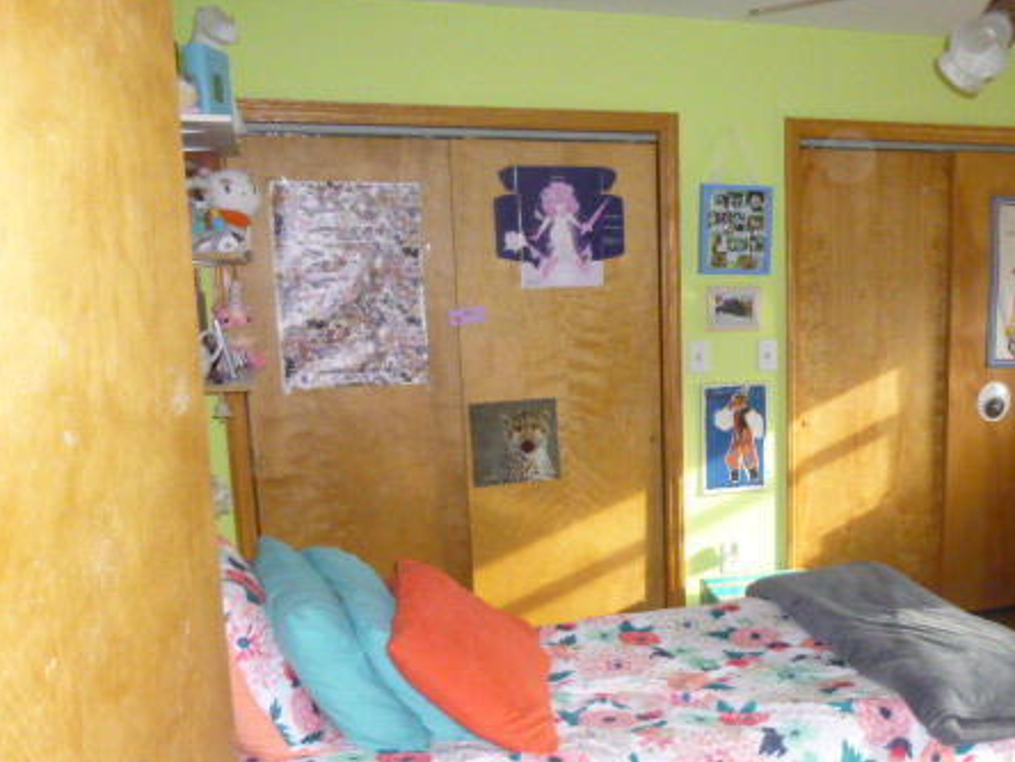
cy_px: 487
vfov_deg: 39.3
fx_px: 1056
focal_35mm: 36
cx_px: 704
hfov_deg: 50.1
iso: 500
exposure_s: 1/60
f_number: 3.1
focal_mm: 4.5
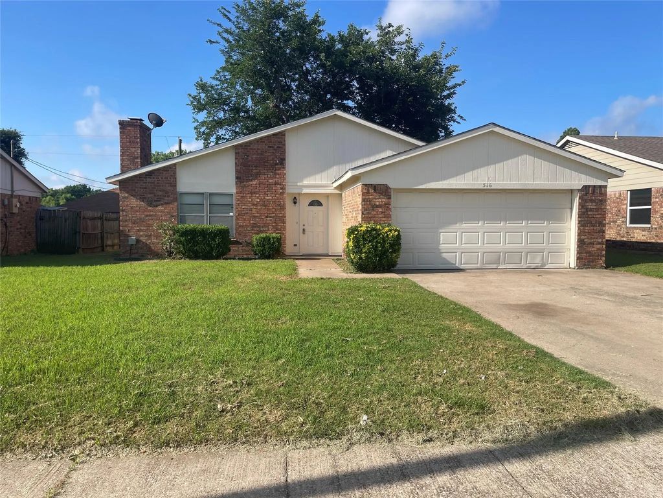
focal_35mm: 26
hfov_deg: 67.3
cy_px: 249
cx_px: 332
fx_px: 498
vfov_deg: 53.1
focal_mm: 4.2
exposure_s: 1/2959
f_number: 1.6
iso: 32
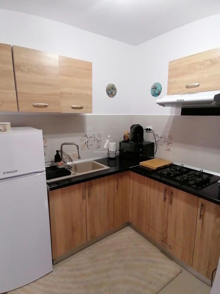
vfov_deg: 79.0
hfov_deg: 63.4
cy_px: 147
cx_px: 110
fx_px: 178
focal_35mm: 21
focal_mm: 2.7
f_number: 2.4
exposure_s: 1/33.3
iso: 250
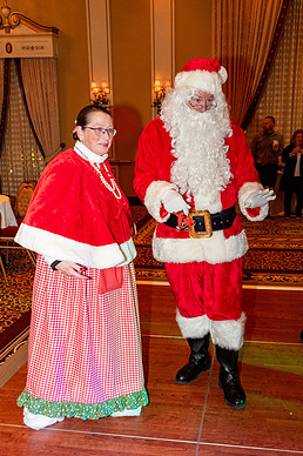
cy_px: 254
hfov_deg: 36.7
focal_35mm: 36
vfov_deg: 53.1
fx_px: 455
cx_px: 175
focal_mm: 20.5
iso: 2500
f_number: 3.2
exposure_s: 1/125
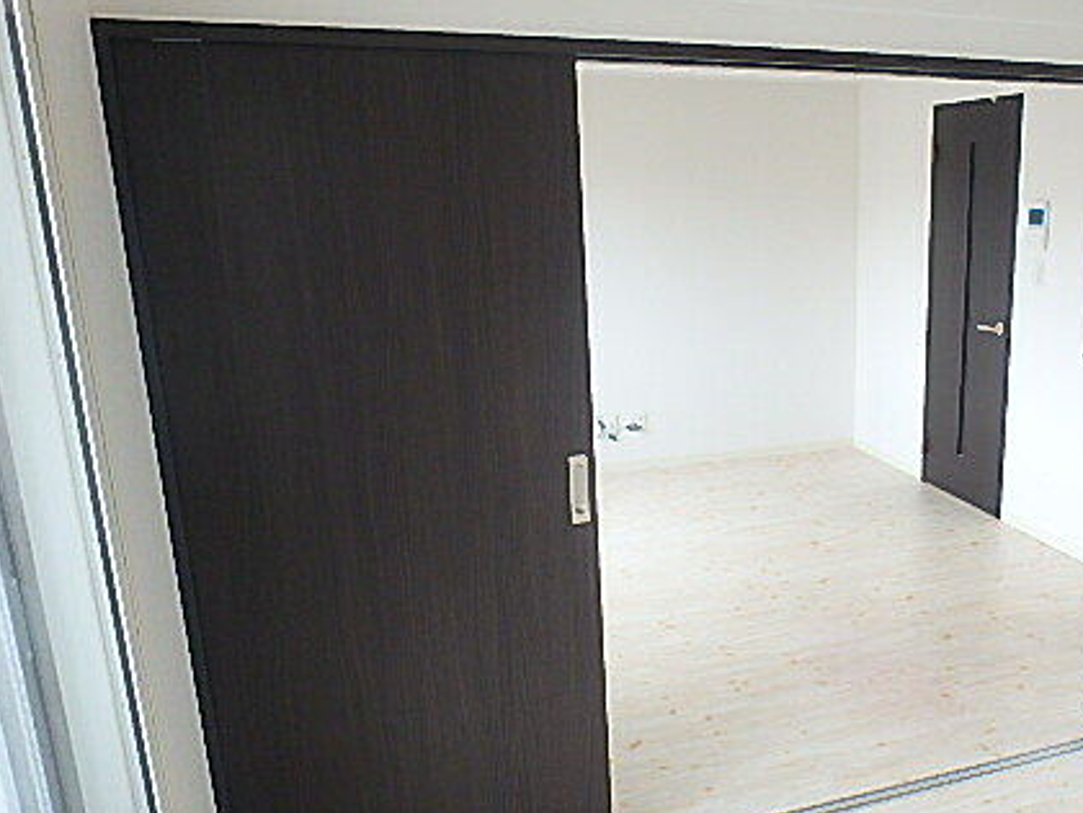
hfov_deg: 55.0
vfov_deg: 44.0
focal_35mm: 32
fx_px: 1001
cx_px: 768
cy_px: 472
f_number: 3.5
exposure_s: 1/40
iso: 200
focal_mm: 3.7
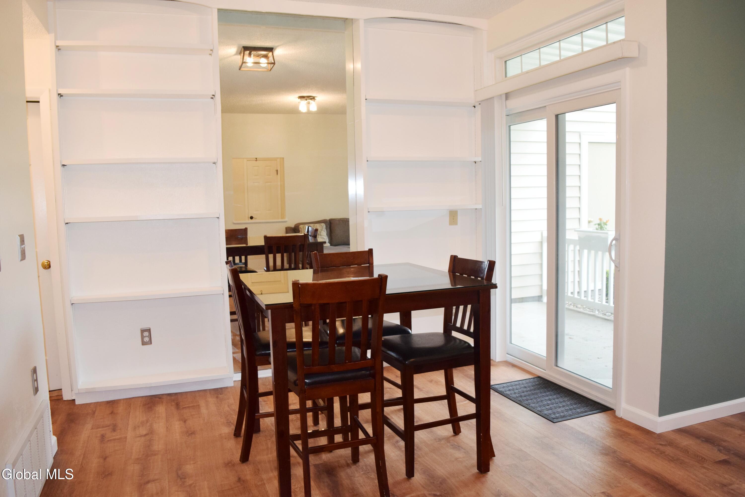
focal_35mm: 27
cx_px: 372
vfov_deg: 47.9
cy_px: 248
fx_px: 559
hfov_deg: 67.4
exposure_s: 1/100
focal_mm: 18
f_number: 5
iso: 800
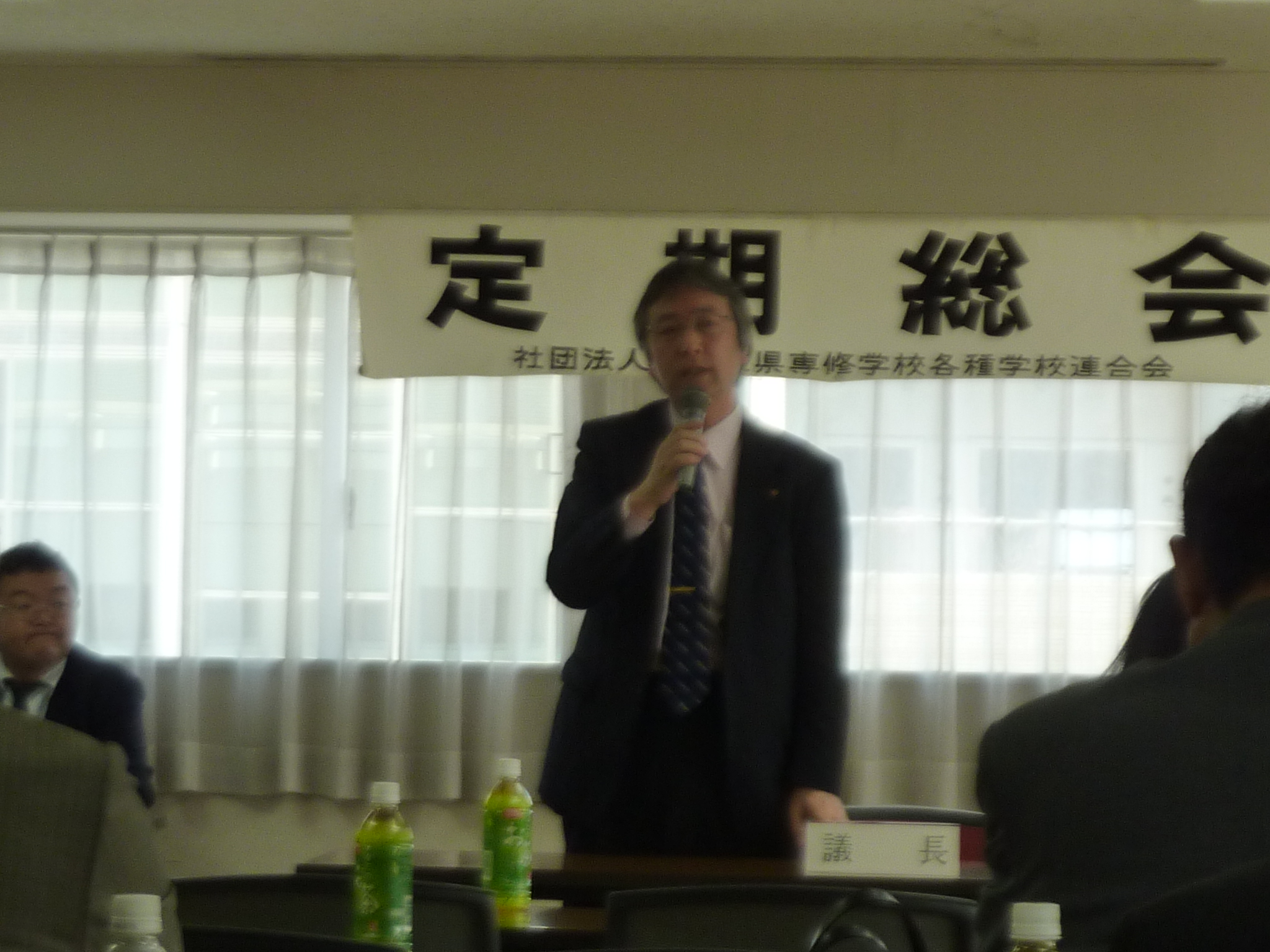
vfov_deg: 14.0
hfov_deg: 18.5
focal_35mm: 106
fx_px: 3889
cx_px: 635
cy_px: 476
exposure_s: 1/60
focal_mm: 9.7
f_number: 3.9
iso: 125
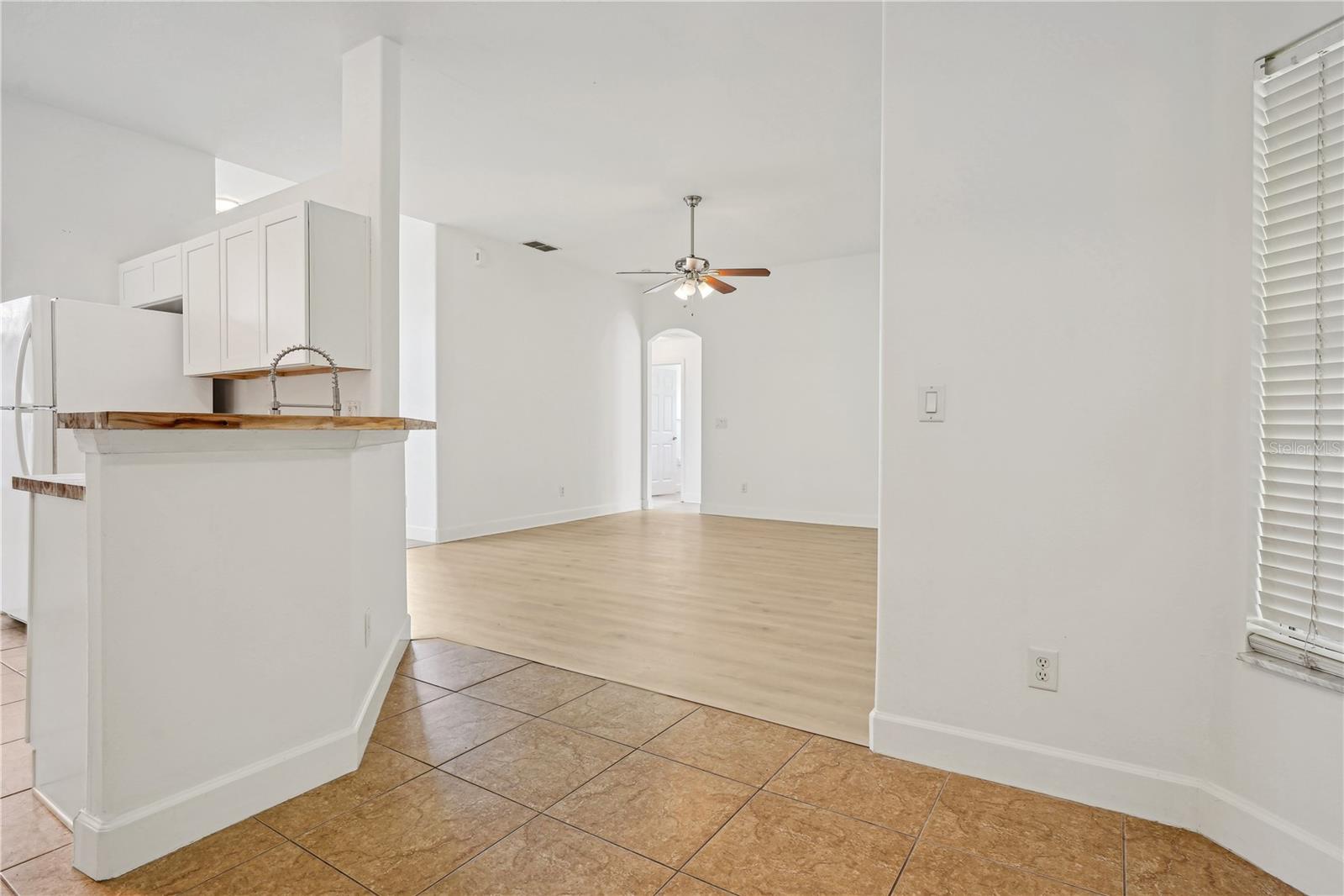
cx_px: 672
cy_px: 448
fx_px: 634
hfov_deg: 93.3
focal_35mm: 17
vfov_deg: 70.4
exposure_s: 1/13
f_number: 8
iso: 400
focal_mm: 17
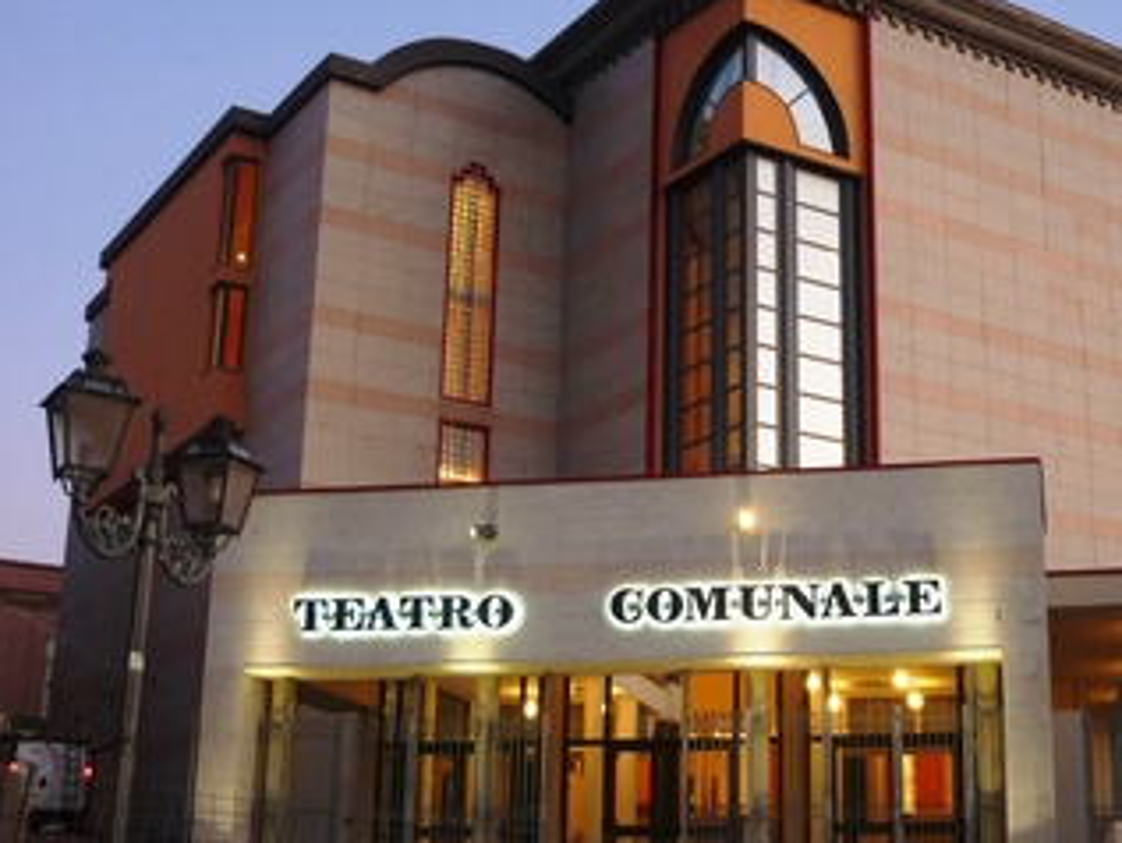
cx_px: 761
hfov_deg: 36.4
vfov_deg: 28.0
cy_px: 462
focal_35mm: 52
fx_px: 1686
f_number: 2.8
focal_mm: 5.5
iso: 100
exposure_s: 1/30
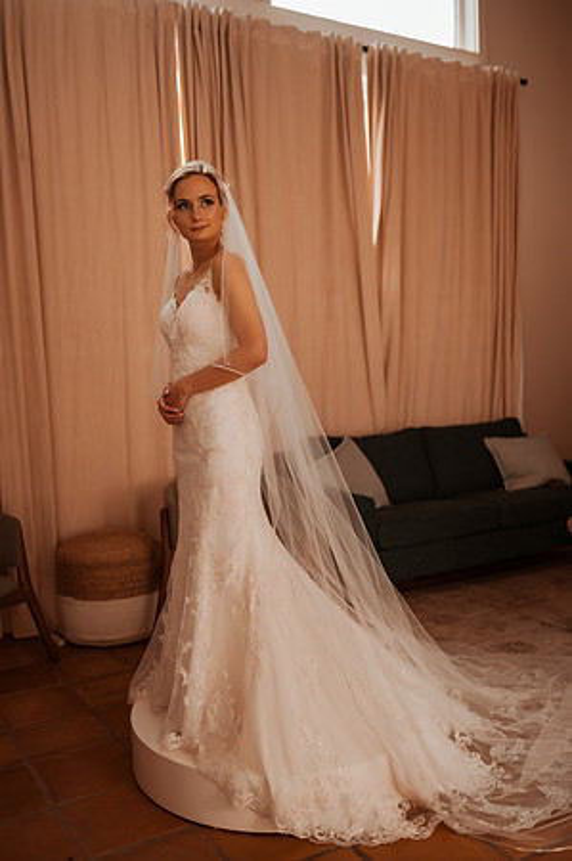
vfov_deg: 54.5
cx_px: 286
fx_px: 836
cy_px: 430
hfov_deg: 37.8
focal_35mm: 35
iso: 320
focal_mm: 35
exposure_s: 1/640
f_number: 1.8
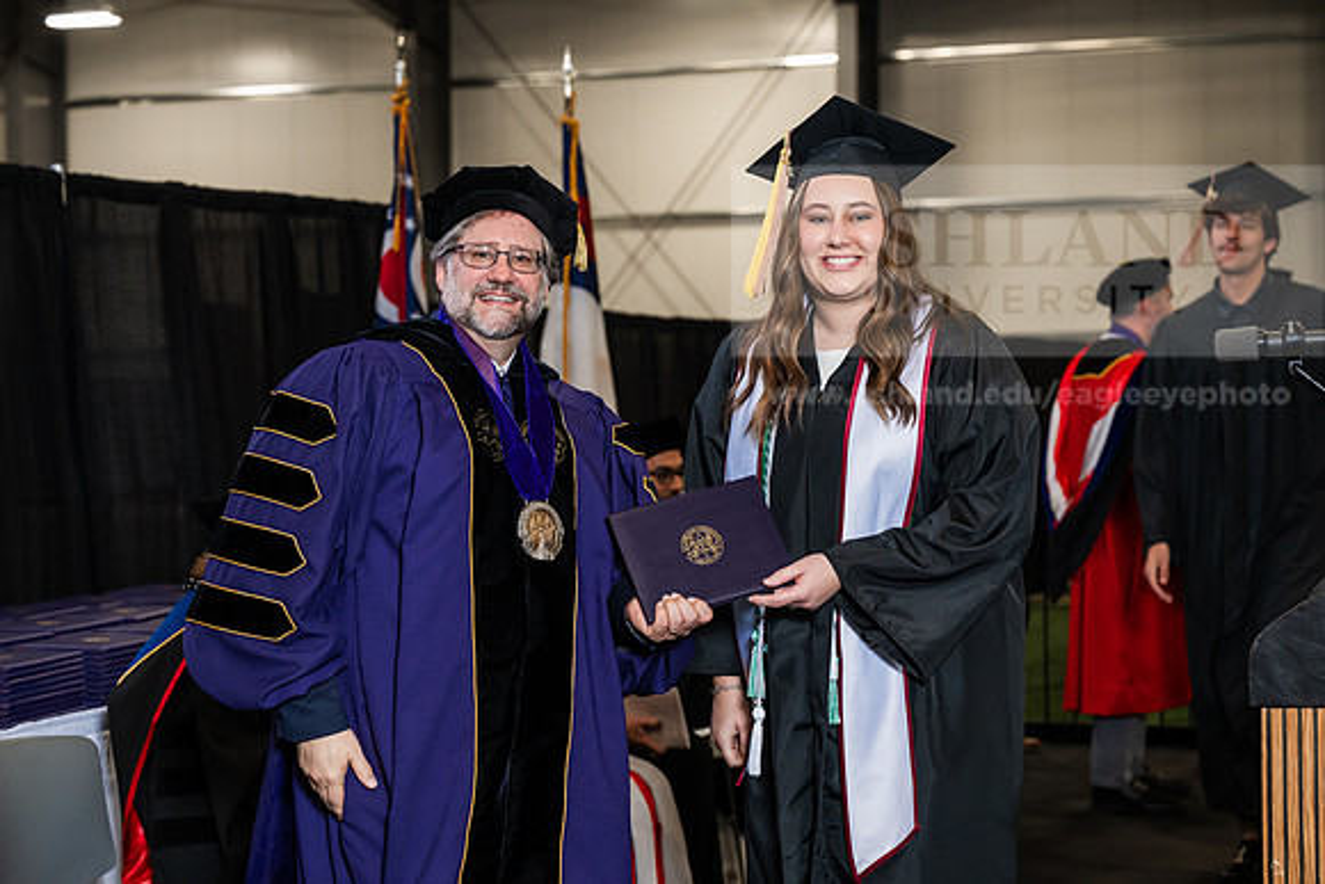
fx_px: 2577
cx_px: 662
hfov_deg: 28.8
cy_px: 442
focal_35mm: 70
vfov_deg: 19.5
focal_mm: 70
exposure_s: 1/200
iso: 1250
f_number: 4.5
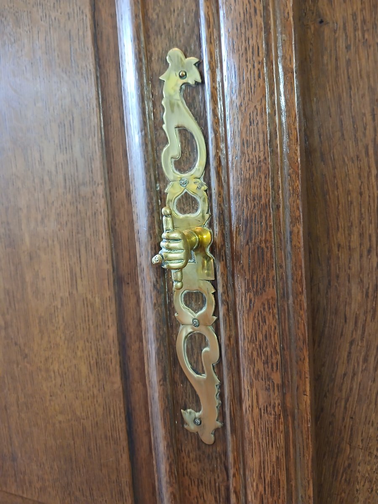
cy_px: 252
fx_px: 393
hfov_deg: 51.4
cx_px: 189
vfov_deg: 65.3
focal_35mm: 27
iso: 400
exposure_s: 1/25
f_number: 1.8
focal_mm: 3.98
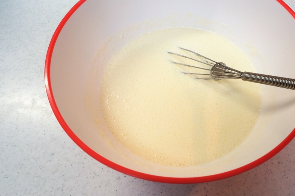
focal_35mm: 30
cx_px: 180
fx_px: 246
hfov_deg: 61.3
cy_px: 78
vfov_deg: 43.3
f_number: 13
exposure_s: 1/6
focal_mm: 16
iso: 400
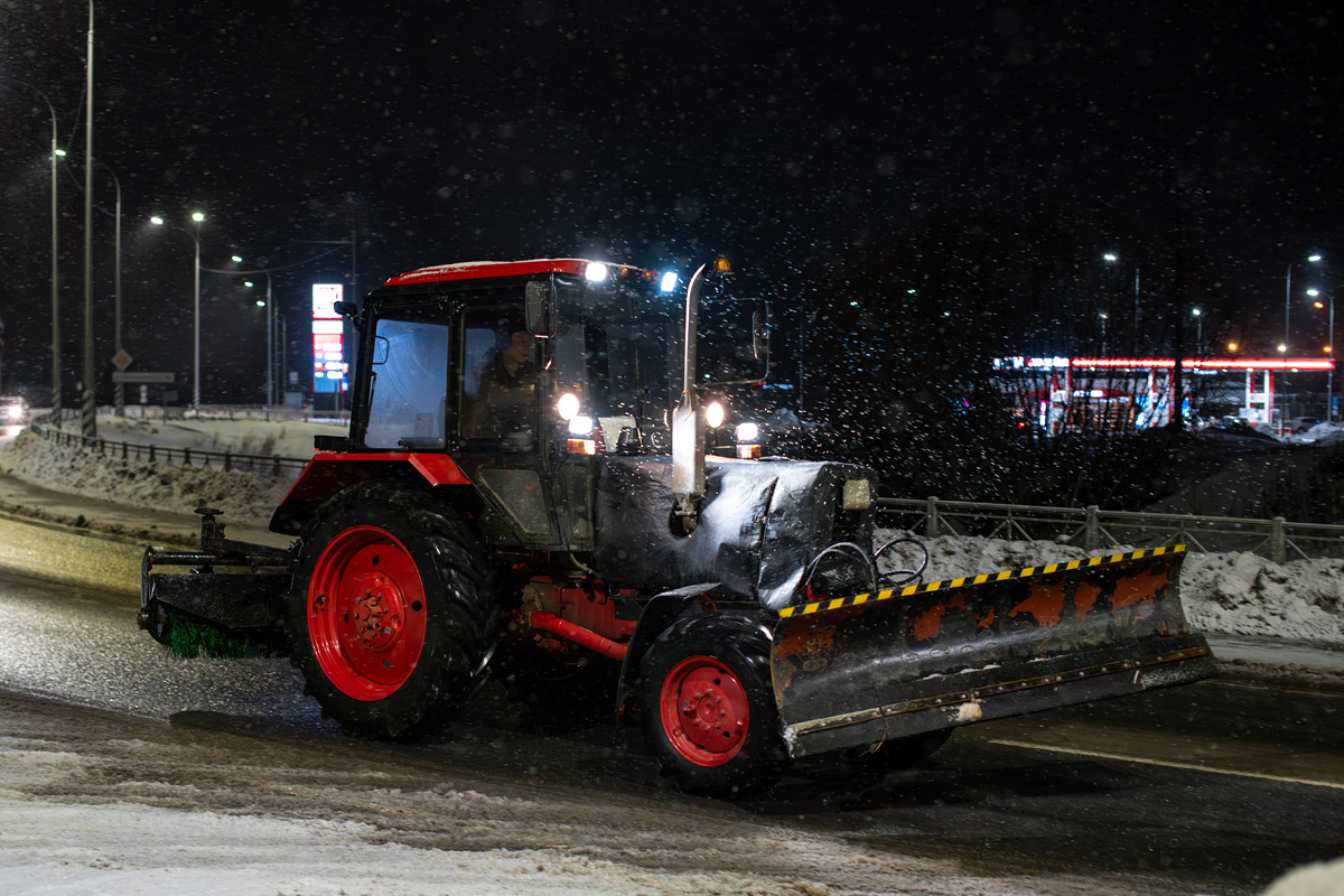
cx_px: 672
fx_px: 1867
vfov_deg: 27.0
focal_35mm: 50
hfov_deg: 39.6
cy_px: 448
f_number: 2.8
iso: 3200
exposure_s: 1/320
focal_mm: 50
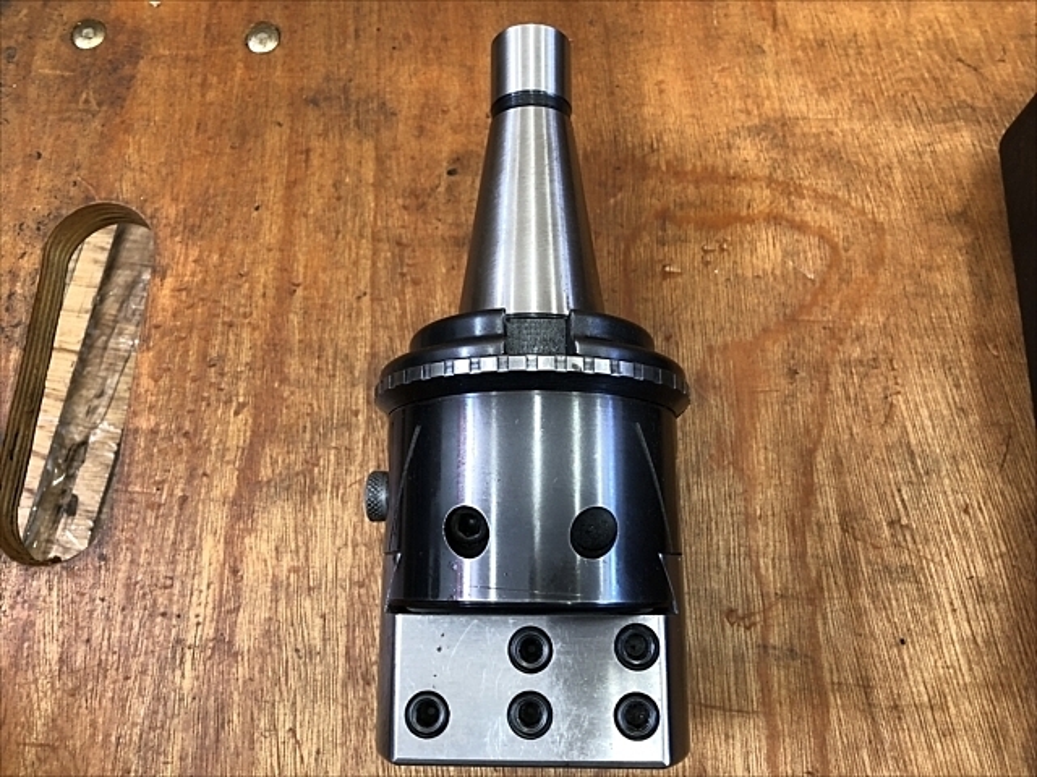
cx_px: 518
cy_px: 388
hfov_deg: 63.4
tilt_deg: -71.9
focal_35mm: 28
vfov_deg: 49.7
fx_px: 839
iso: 40
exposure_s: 1/15
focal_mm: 3.99
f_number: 1.8
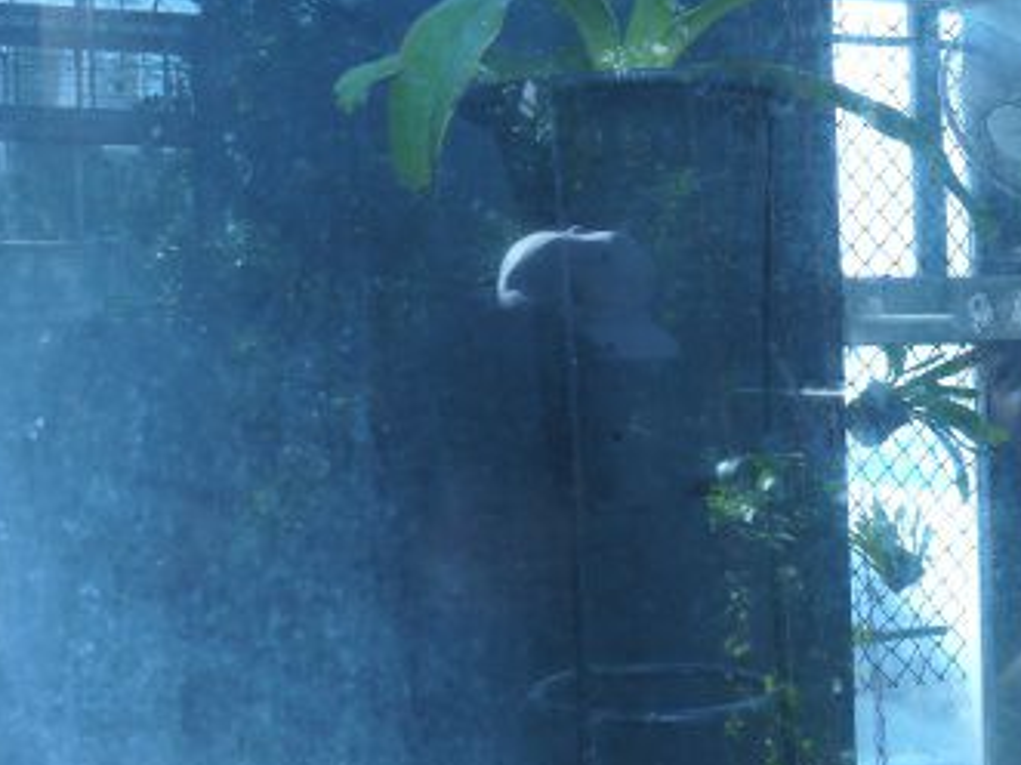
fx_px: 1563
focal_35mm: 53
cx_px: 506
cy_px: 296
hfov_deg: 36.2
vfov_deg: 27.4
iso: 100
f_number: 4
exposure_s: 1/125
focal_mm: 14
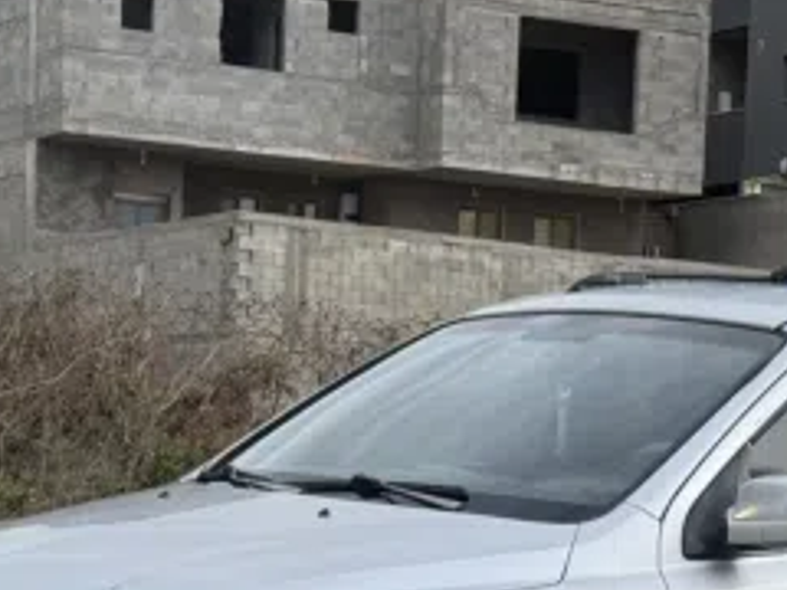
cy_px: 659
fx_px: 2910
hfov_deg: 15.3
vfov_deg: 11.4
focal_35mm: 128
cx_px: 653
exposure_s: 1/60
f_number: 1.78
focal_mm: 6.76
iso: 160
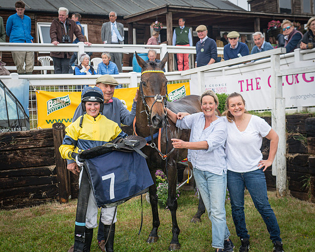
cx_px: 146
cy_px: 126
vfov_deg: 29.2
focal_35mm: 52
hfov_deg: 36.1
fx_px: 483
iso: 400
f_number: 5
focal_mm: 31
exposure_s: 1/400
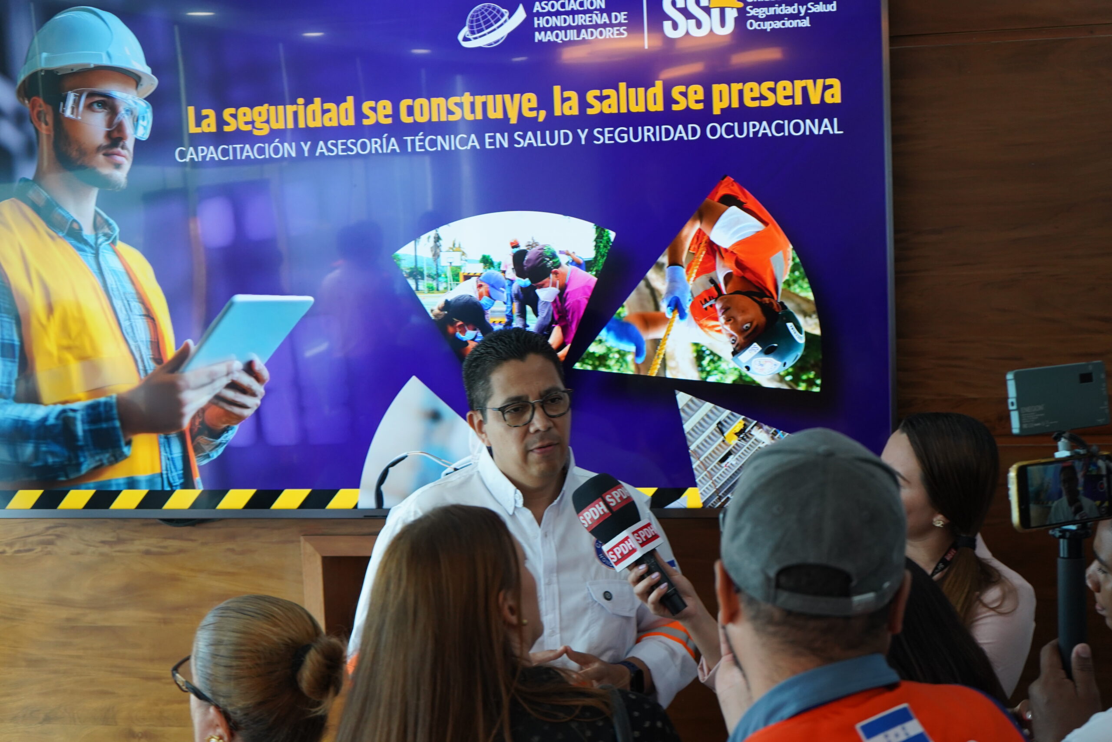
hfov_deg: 35.1
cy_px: 371
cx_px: 556
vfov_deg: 23.8
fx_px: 1761
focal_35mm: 57
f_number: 5
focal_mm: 57
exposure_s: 1/160
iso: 1600
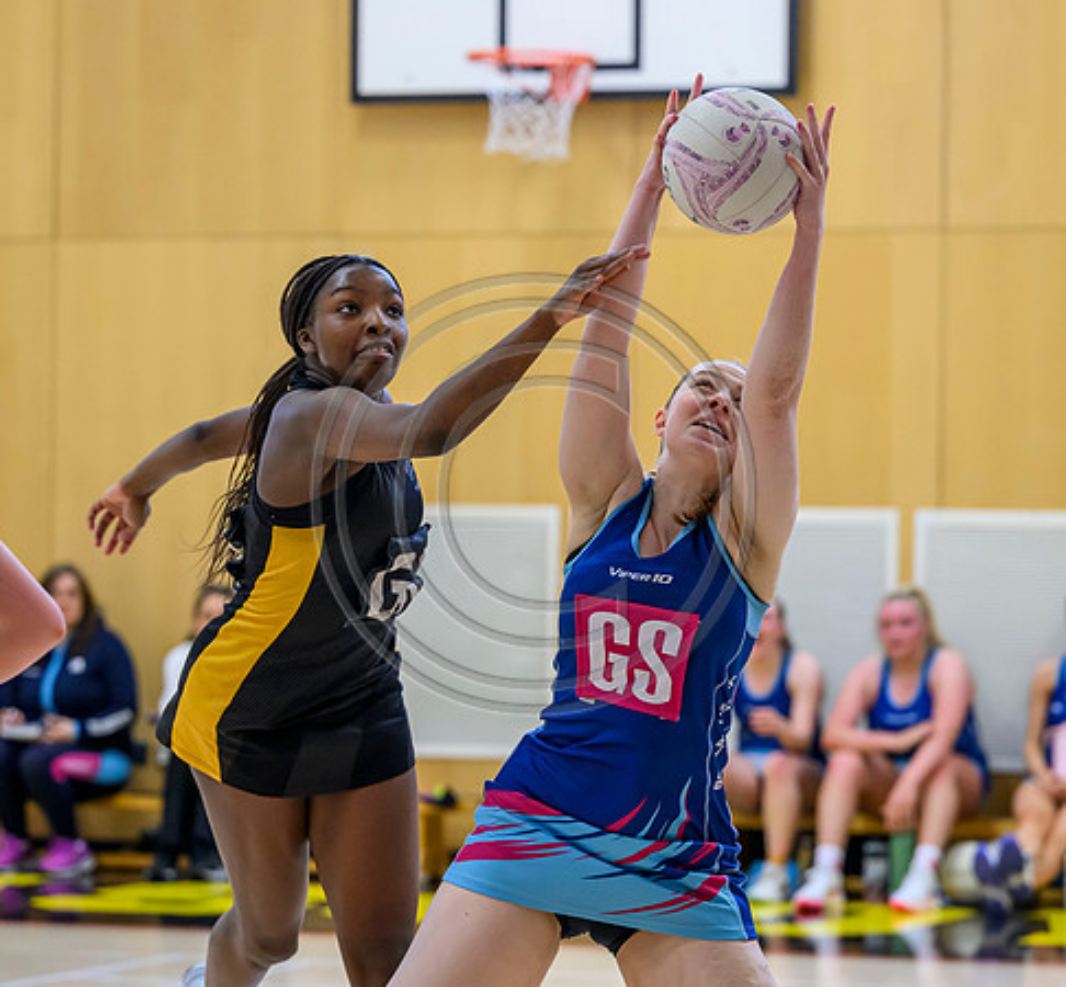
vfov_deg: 10.3
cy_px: 439
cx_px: 525
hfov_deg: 11.1
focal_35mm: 163
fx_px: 5482
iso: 3200
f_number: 3.2
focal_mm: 110
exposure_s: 1/1000
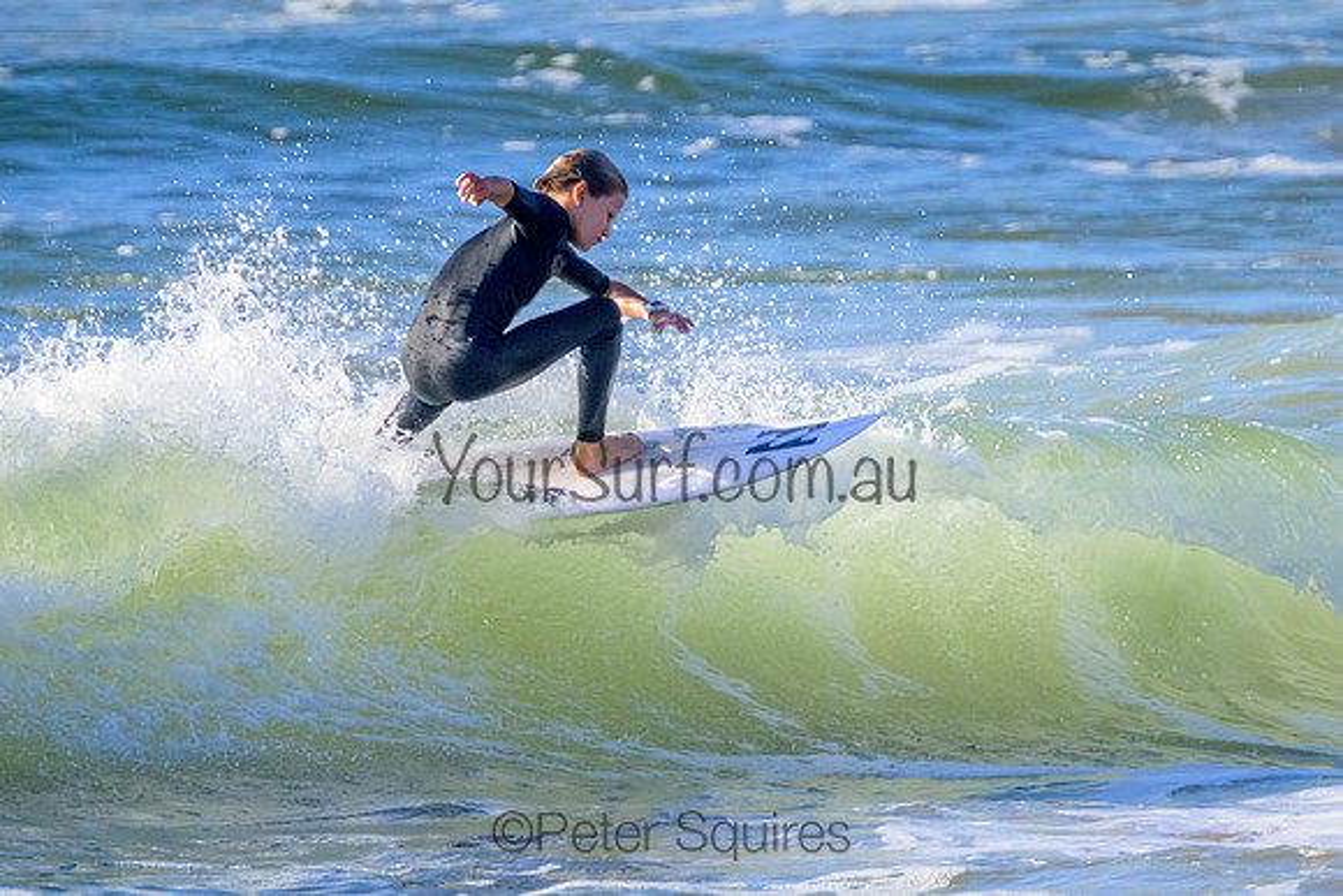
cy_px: 511
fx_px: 40969
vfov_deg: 1.3
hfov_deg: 1.9
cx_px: 676
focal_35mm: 1098
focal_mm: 800
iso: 1800
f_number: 11
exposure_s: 1/2000
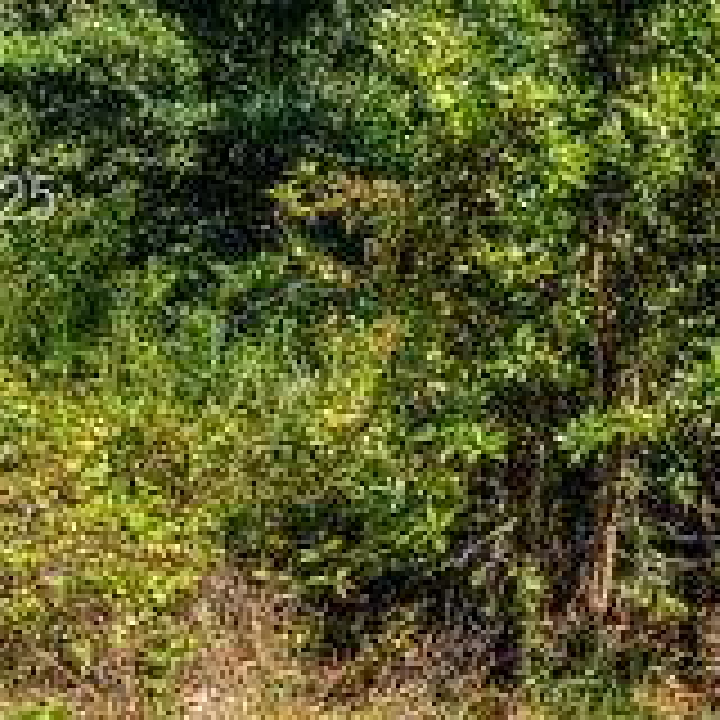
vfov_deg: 20.3
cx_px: 1440
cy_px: 205
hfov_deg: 16.0
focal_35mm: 85
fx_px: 2000
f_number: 9
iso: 100
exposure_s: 1/125
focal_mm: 16
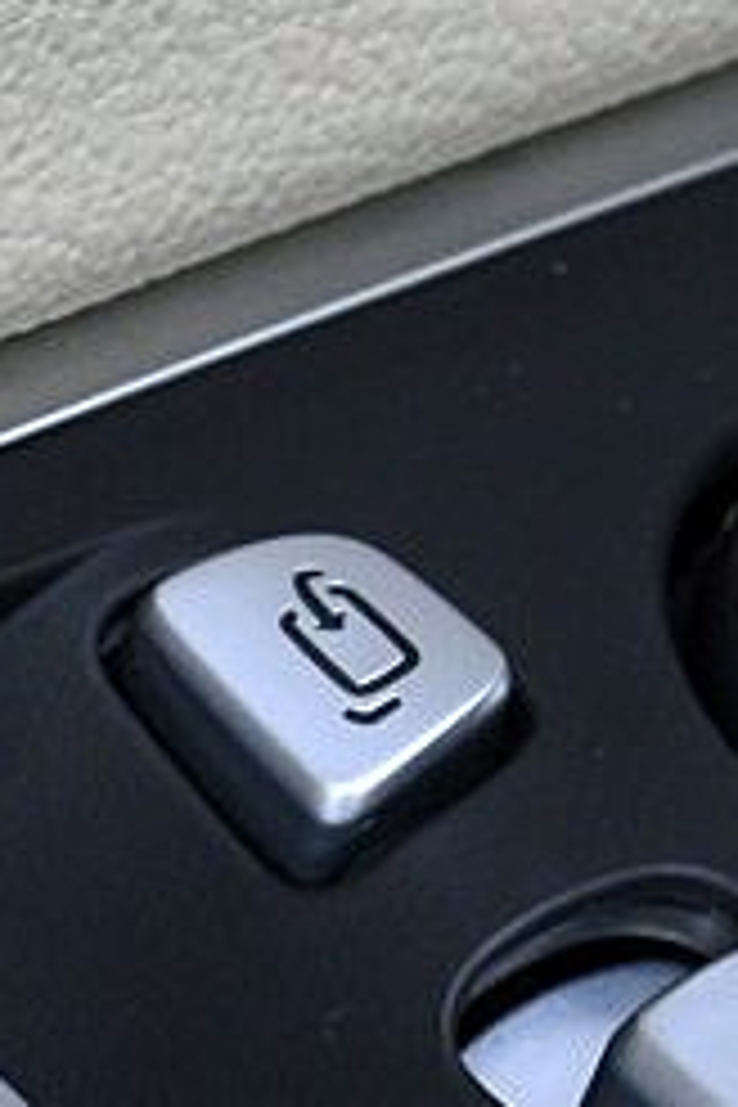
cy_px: 1017
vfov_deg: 4.2
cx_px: 45
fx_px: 15189
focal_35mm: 494
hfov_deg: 2.8
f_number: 10
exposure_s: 1/160
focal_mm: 50
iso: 400
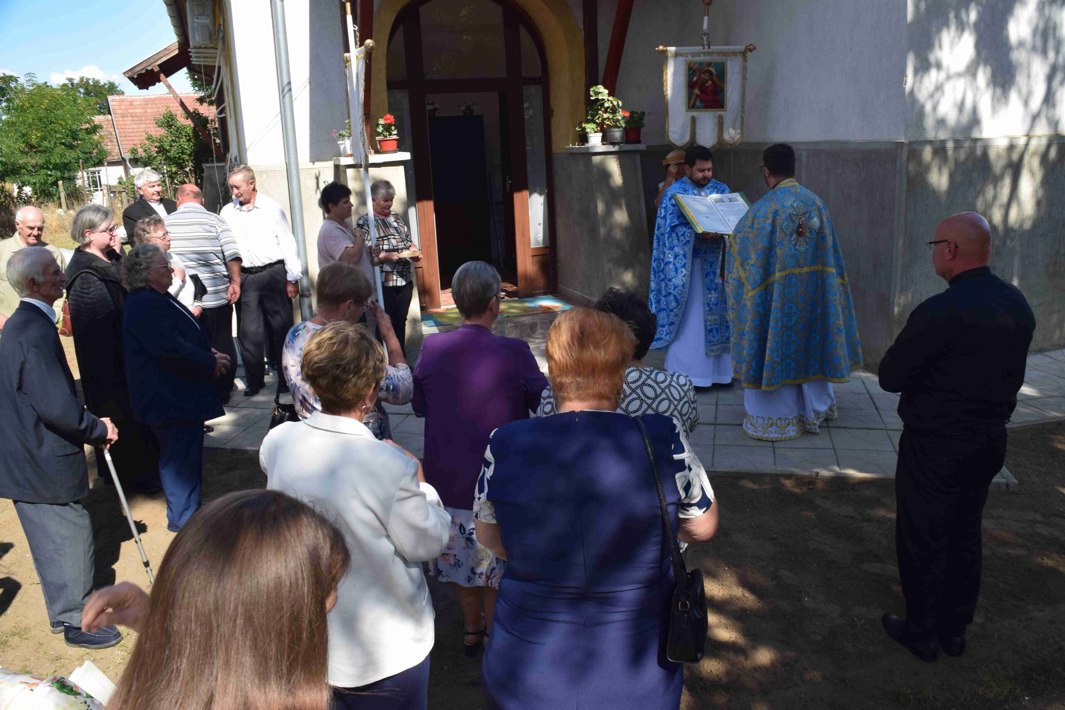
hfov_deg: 67.4
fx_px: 799
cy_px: 355
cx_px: 532
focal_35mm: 27
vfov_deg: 47.9
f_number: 10
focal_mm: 18
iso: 400
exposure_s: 1/160
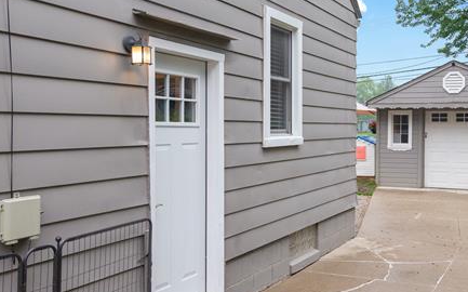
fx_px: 523
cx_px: 305
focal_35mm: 41
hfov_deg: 47.6
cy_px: 132
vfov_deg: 31.2
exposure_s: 1/200
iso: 400
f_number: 5.6
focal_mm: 17
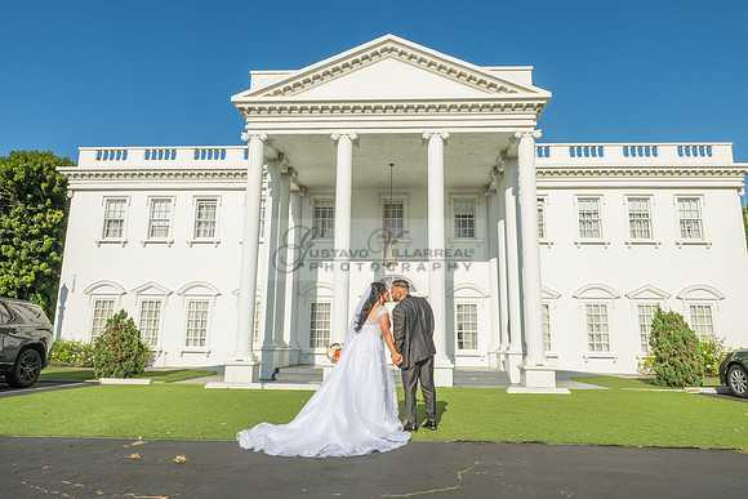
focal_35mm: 24
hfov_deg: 73.7
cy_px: 250
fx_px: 499
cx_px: 374
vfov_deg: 53.2
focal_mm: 24
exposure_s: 1/200
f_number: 16
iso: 200
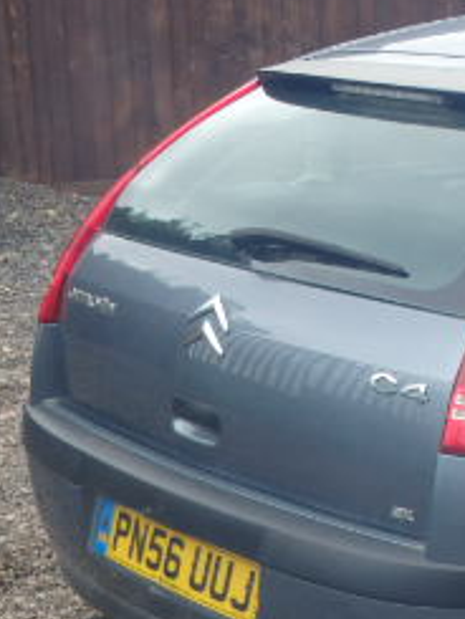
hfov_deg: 14.6
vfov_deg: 20.8
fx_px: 1682
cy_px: 384
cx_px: 720
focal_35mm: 94
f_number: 4.5
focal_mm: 6.4
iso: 125
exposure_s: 1/80
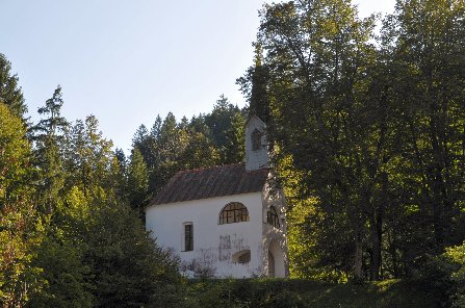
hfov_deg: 29.3
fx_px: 889
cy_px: 154
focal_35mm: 69
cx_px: 232
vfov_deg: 19.6
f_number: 8
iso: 400
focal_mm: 46
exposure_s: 1/250
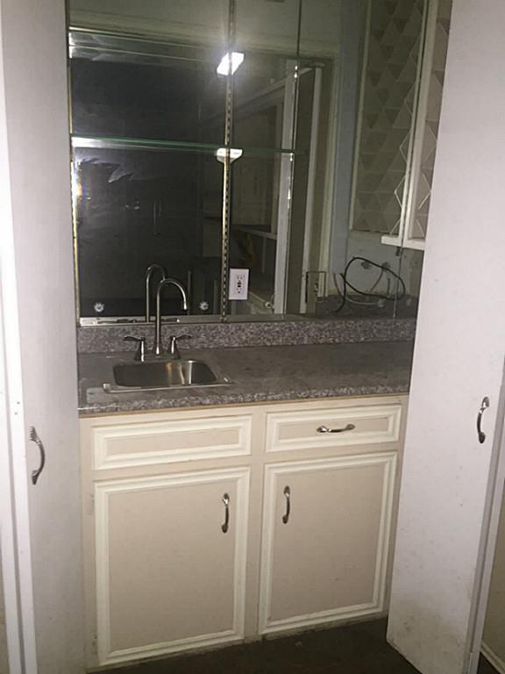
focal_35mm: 29
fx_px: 564
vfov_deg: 61.7
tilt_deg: -13.5
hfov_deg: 48.2
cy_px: 337
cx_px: 252
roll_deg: -3.2
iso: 200
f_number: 2.2
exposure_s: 1/16
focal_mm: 4.15
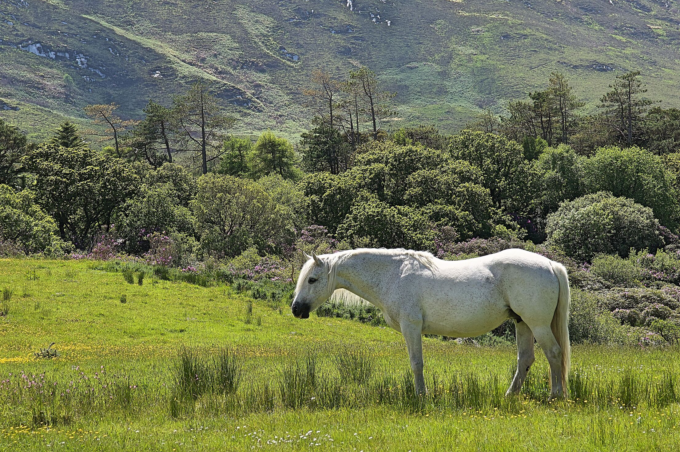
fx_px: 2151
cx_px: 315
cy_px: 219
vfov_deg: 12.0
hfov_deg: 18.0
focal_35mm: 114
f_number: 11
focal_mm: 70
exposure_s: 1/400
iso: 400
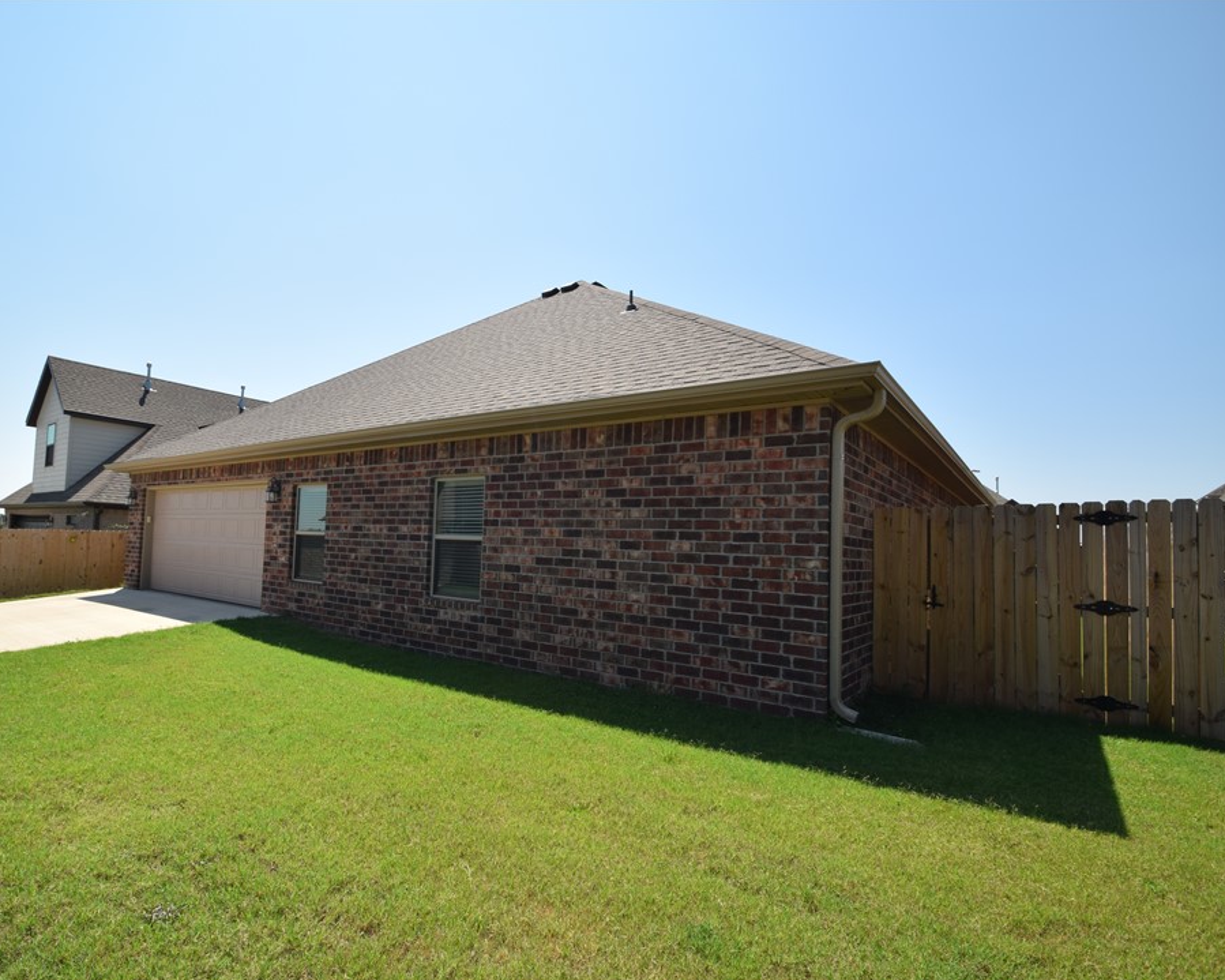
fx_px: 616
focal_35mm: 17
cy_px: 491
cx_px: 499
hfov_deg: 88.7
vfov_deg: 77.0
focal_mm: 10
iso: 100
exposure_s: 1/200
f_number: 10
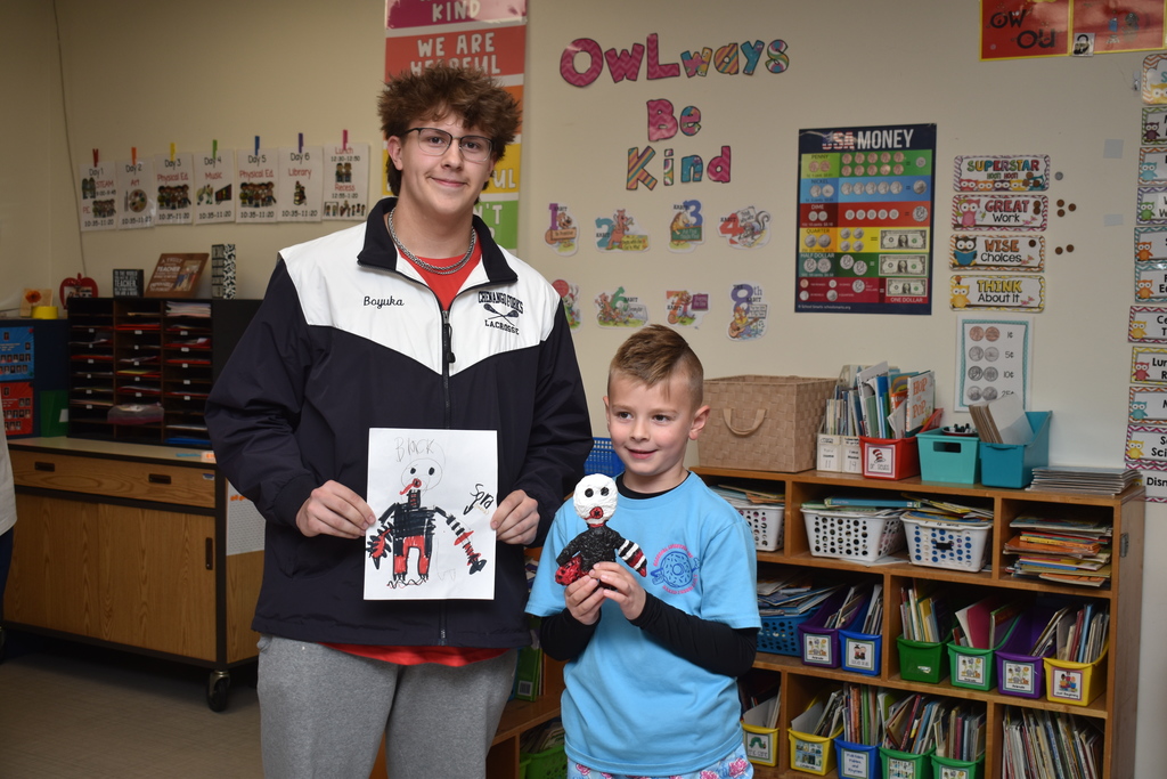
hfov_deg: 43.6
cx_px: 584
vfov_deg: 29.9
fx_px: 1459
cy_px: 390
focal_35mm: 45
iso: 160
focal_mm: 30
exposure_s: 1/60
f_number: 4.5
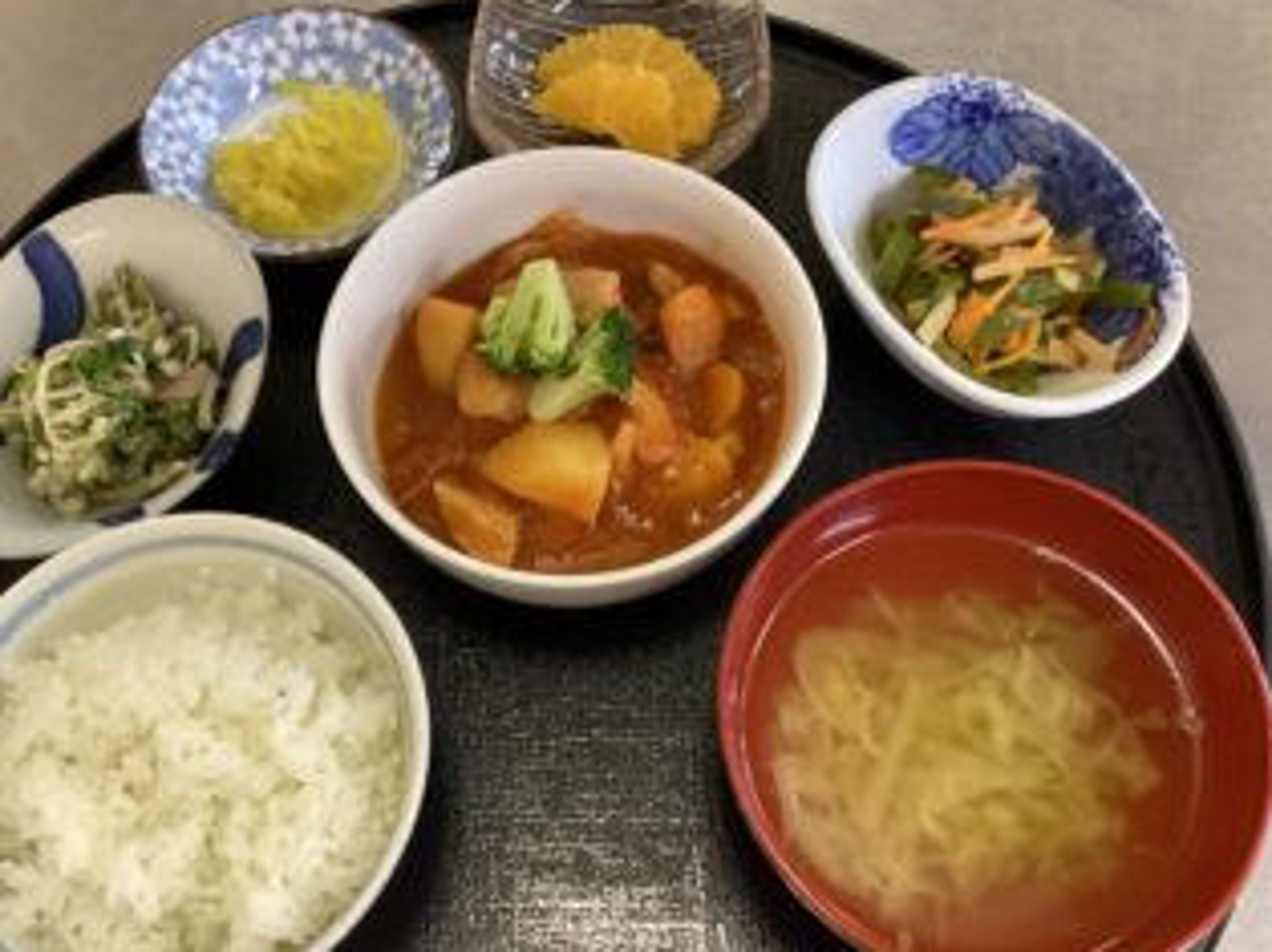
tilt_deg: -64.5
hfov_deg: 50.1
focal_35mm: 37
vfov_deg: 38.6
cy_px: 456
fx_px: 1359
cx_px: 565
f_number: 2.4
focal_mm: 3.3
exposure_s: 1/40
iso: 400
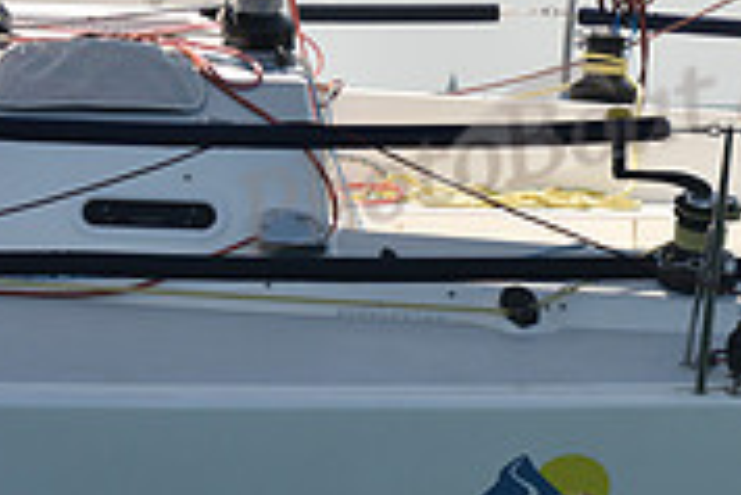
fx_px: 5706
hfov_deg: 7.3
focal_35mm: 277
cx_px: 1045
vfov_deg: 5.0
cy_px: 306
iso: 250
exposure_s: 1/800
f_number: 5
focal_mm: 85
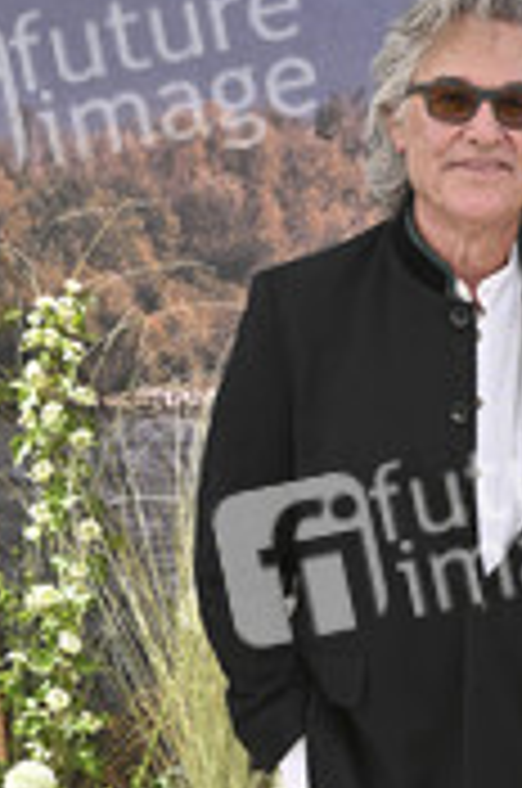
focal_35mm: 80
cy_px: 765
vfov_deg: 24.4
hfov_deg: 16.5
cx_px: 576
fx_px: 1747
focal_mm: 35
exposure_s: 1/320
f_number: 7.1
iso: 250
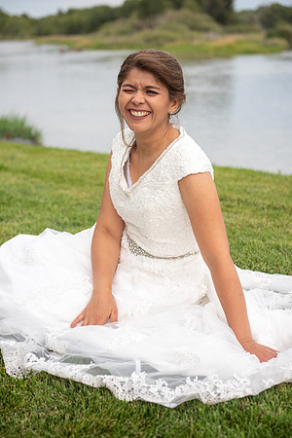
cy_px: 219
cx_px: 146
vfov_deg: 28.8
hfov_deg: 19.5
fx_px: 852
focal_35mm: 70
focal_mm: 70
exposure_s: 1/640
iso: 500
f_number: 4.5
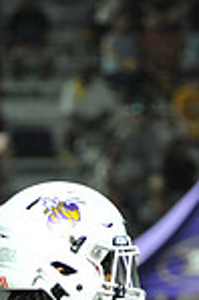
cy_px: 580
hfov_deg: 1.8
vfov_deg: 2.6
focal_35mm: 778
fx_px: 6465
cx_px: 32
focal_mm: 200
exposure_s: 1/320
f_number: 5.6
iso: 4000
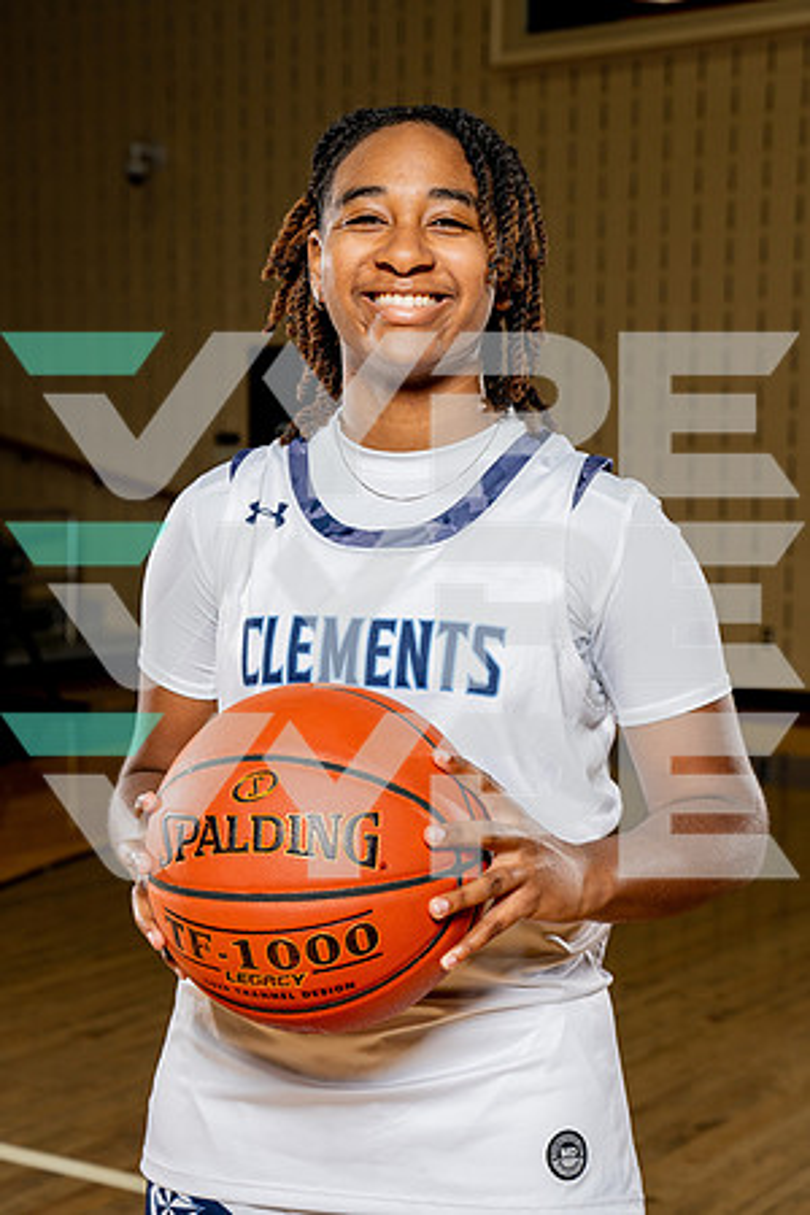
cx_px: 405
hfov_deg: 21.6
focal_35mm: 63
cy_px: 608
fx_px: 2126
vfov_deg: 31.9
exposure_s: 1/250
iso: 400
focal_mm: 63
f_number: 6.3
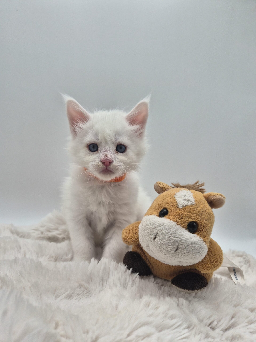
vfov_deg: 73.9
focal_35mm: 23
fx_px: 227
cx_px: 128
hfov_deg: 58.9
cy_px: 171
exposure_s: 1/1320
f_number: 1.8
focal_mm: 5.4
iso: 80
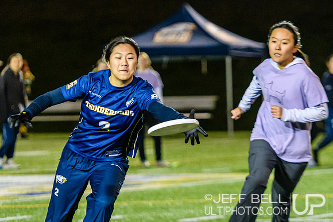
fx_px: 3062
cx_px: 118
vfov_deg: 4.2
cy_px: 99
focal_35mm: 331
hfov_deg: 6.2
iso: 4000
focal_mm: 135
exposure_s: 1/800
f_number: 3.2
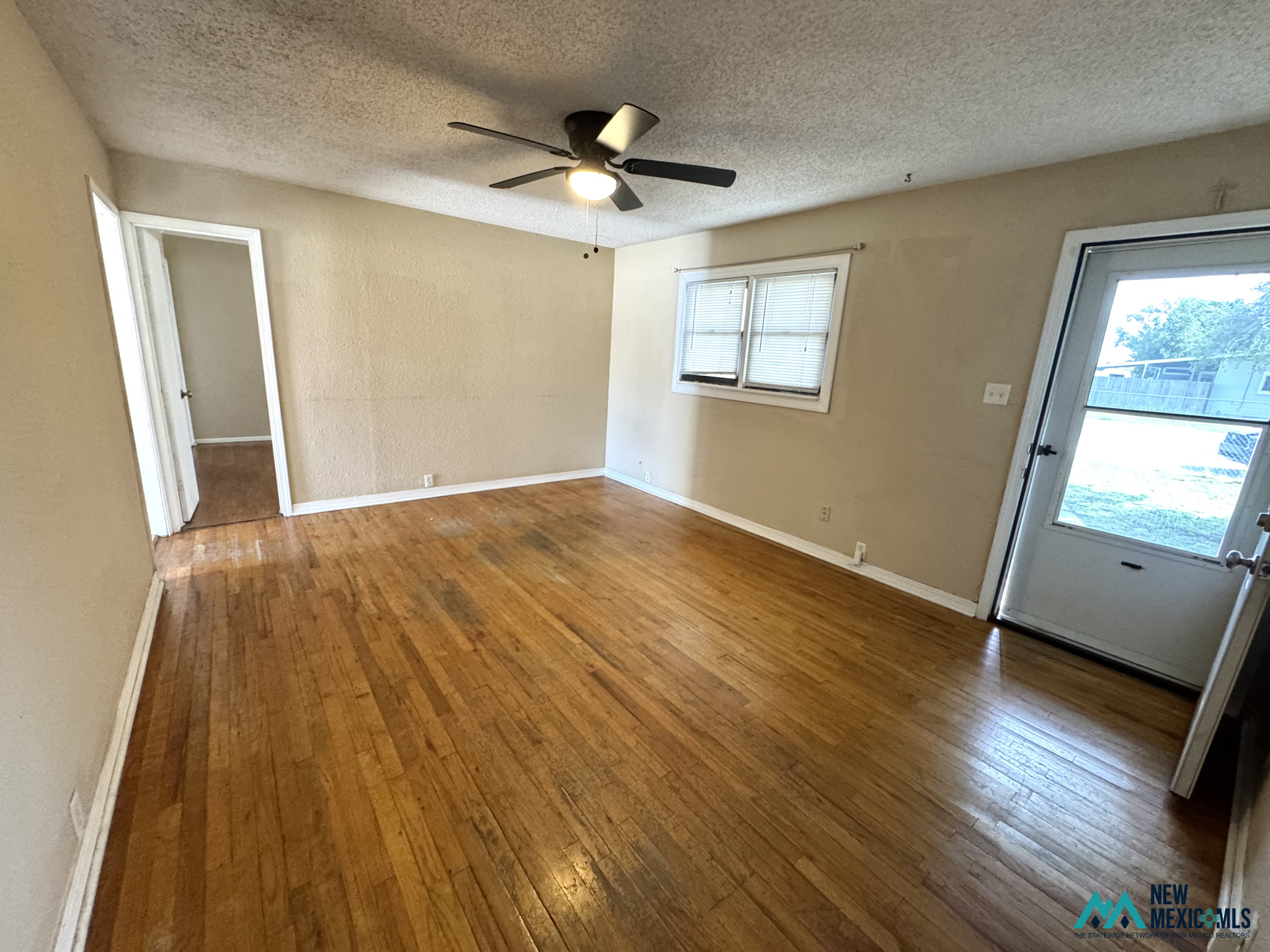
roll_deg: -3.6
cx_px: 635
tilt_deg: -14.8
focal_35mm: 14
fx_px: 514
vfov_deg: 85.7
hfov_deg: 102.1
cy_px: 476
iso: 640
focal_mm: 2.22
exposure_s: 1/60
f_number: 2.2
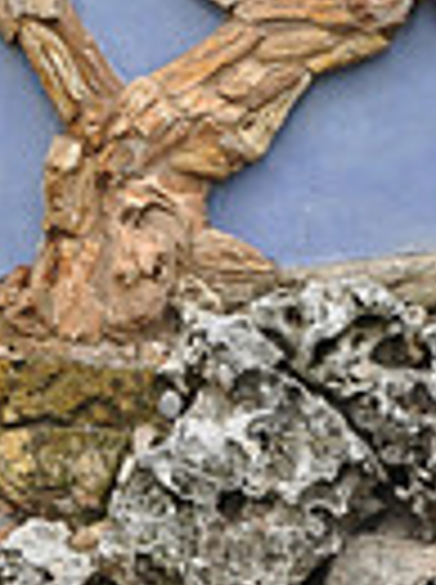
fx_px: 5206
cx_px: -436
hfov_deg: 4.7
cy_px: -43
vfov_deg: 6.4
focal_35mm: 309
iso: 400
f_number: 4.8
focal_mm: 48
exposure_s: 1/100
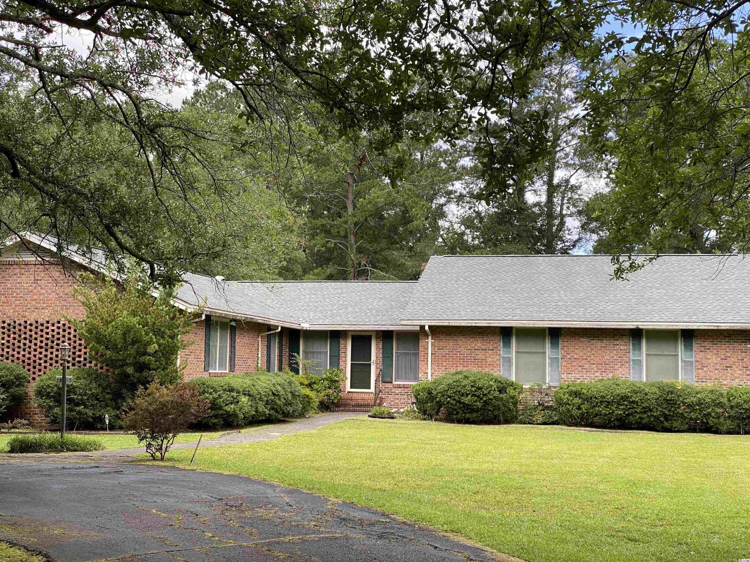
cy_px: 281
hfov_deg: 36.8
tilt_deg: +3.9
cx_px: 375
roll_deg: -1.7
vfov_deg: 28.0
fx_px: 1127
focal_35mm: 52
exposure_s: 1/203
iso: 20
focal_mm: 6
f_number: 2
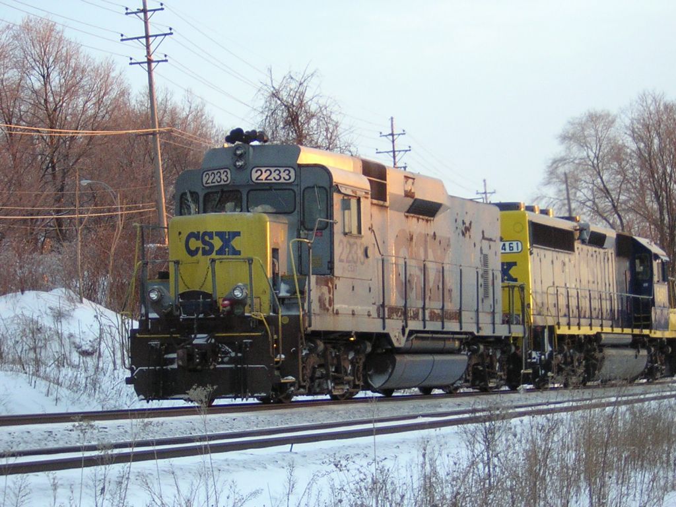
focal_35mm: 108
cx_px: 338
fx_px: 2109
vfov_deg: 13.7
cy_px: 254
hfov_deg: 18.2
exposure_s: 1/70.2
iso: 400
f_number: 4.7
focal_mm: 14.1
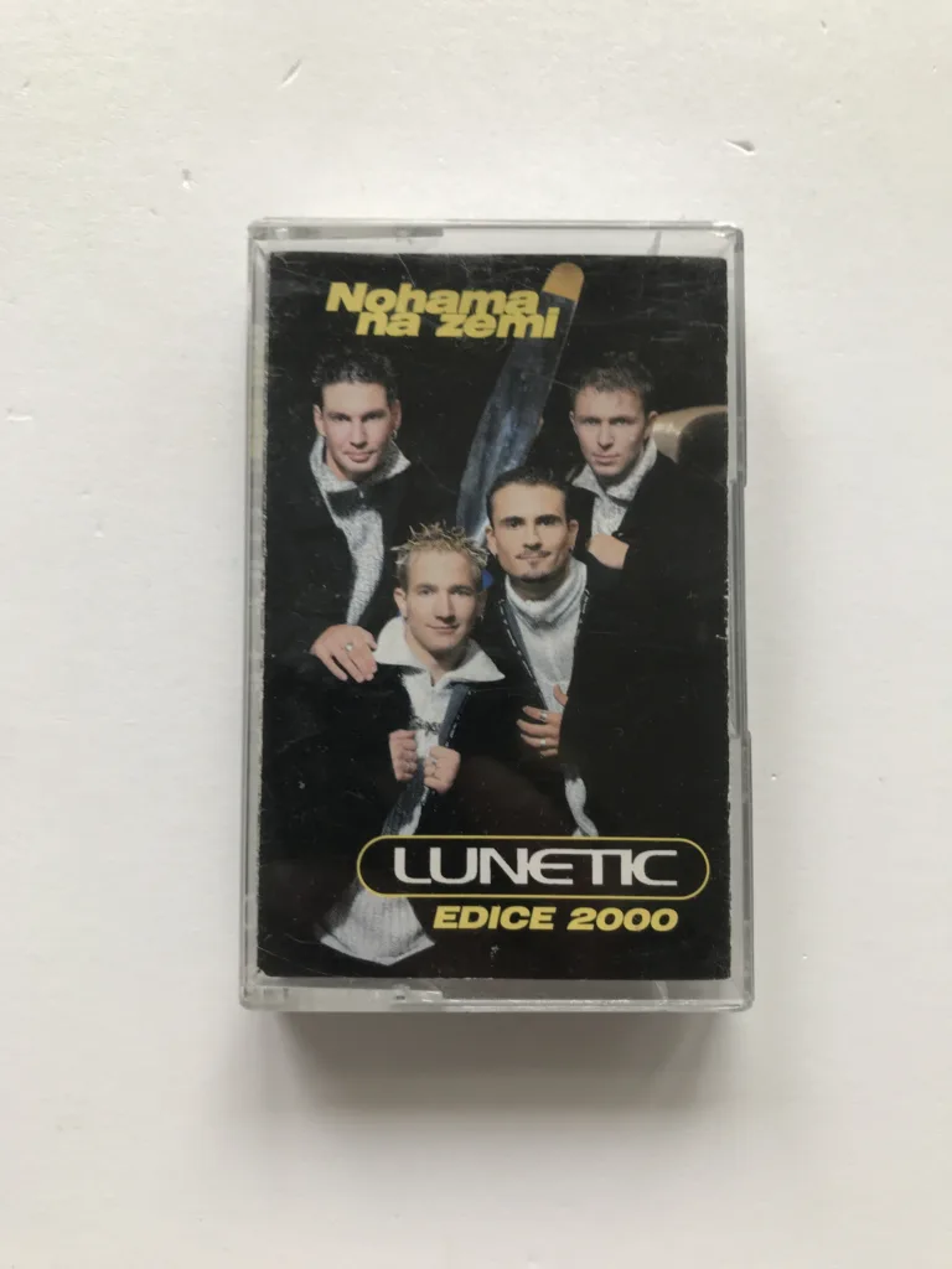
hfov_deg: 49.7
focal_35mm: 28
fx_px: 1027
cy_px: 634
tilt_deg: -86.2
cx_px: 476
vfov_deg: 63.4
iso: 25
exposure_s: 1/100
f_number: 1.8
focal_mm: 3.99
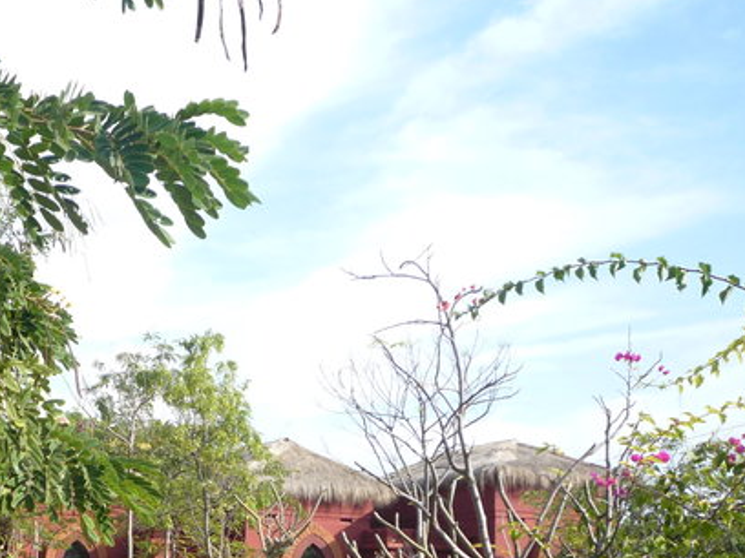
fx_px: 1055
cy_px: 512
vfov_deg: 28.4
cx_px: 66
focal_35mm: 49
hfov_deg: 36.4
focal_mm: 4.4
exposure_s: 1/500
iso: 100
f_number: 3.2
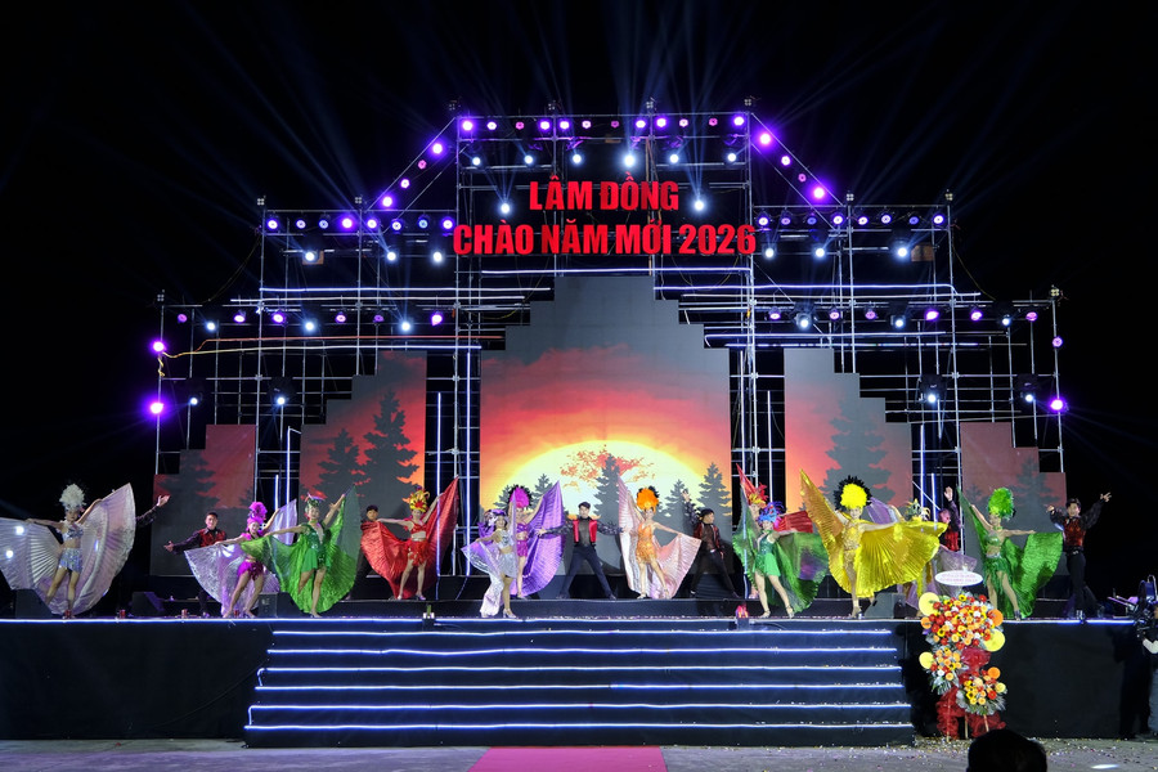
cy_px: 386
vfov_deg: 35.9
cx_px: 579
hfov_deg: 51.9
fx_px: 1190
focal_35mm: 37
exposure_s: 1/100
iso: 1000
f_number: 4
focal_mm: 24.7
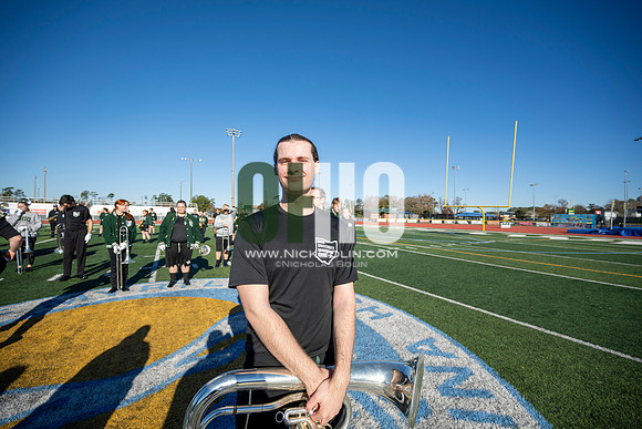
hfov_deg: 104.2
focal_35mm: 14
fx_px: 250
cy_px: 214
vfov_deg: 81.2
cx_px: 321
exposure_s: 1/2000
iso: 250
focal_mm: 14
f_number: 4
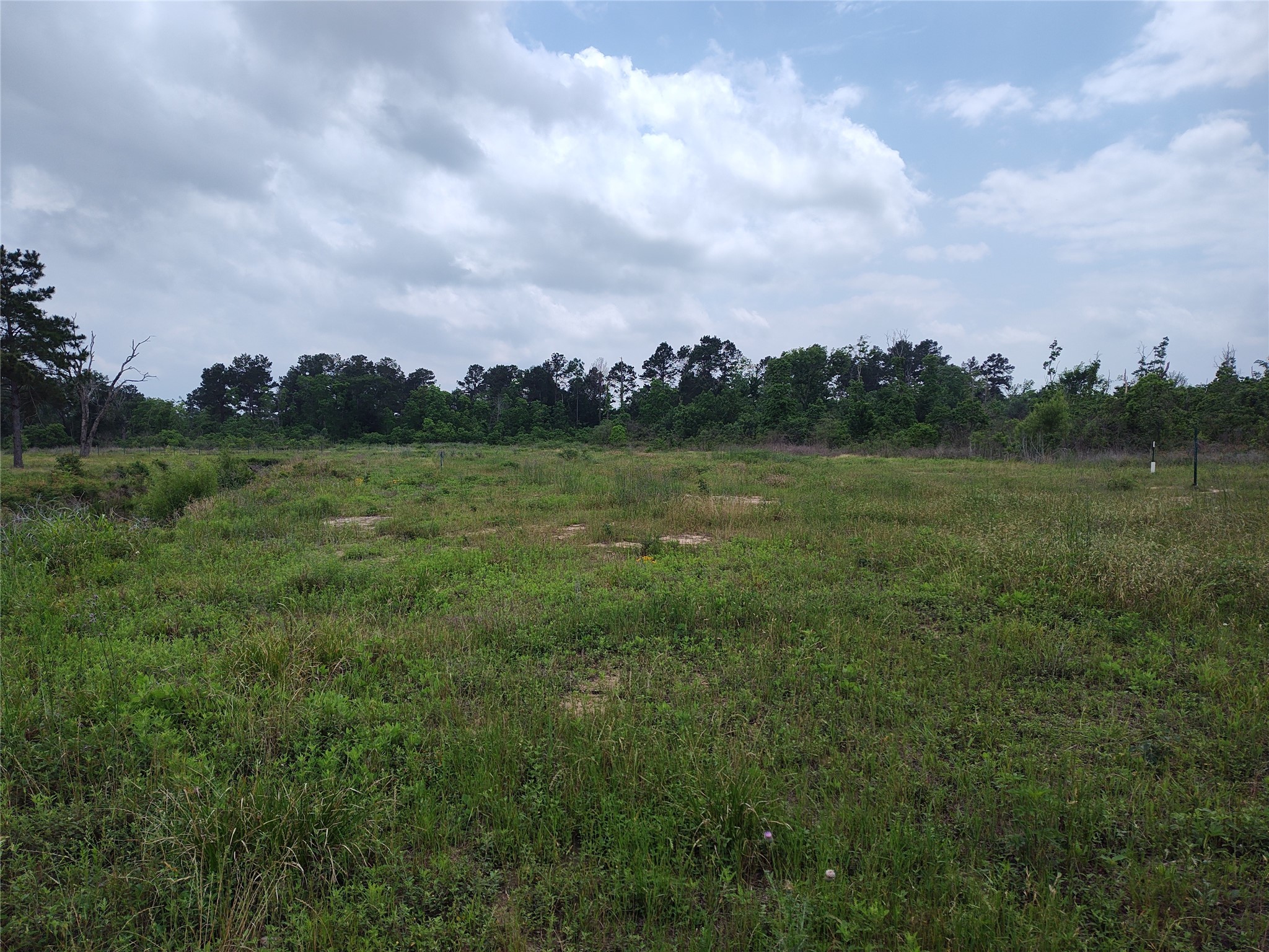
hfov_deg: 73.9
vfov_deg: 58.9
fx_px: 843
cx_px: 634
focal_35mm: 23
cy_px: 476
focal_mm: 5.56
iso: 100
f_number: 1.88
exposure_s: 1/4119
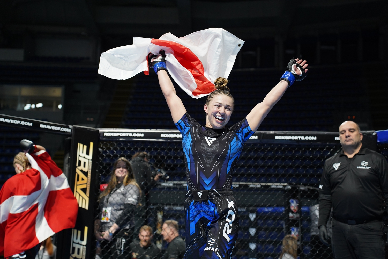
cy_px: 130
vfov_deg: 24.2
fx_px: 604
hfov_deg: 35.6
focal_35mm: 56
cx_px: 194
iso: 2000
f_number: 2.8
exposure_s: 1/1000
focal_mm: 56
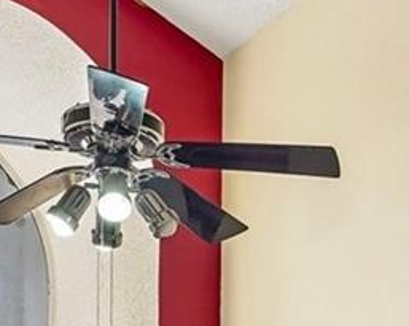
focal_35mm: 117
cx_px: 442
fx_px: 1415
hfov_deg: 16.0
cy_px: 669
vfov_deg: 11.7
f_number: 9
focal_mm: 20
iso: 400
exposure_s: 1/8
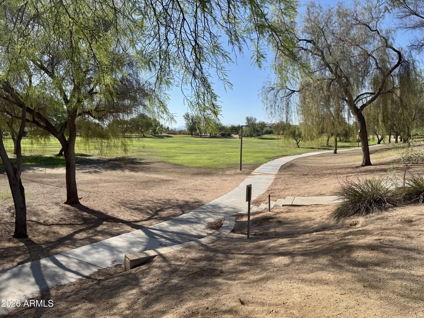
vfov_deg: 56.8
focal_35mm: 24
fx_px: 294
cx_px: 212
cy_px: 159
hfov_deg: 71.6
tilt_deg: -5.6
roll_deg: -1.1
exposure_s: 1/4310
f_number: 1.78
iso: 80
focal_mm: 6.76
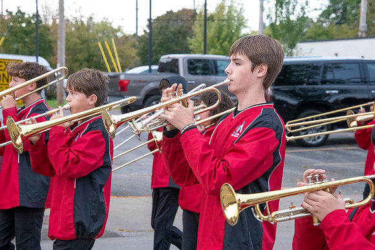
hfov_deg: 14.2
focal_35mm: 145
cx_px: 188
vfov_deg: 9.5
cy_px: 125
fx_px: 1511
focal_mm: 145
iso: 3200
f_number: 11
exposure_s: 1/250
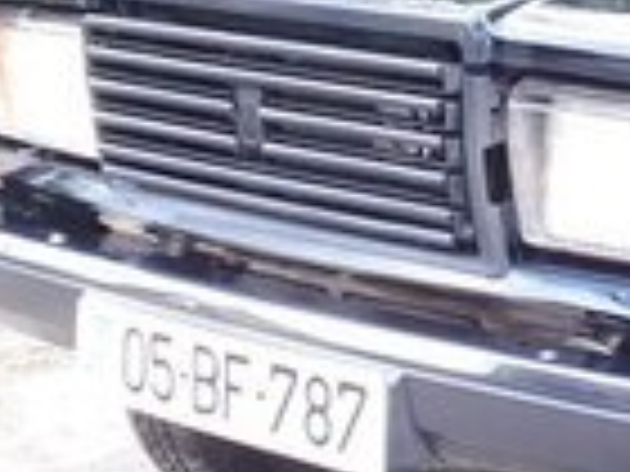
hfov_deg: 14.5
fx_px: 2311
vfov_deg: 11.6
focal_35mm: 127
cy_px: 2
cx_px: 927
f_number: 1.9
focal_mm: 3.6
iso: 40
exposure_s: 1/50
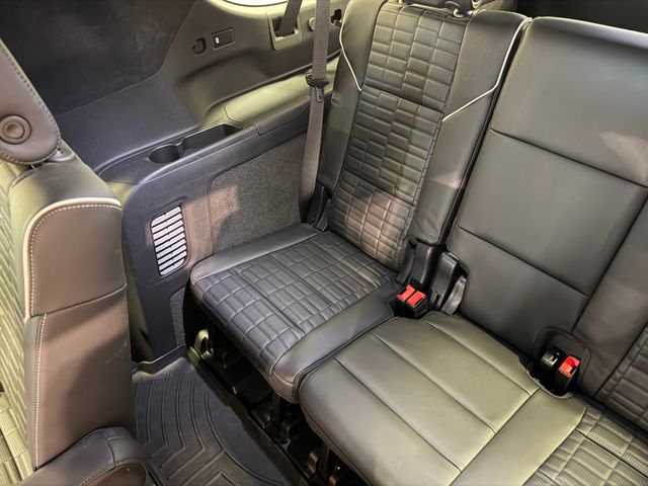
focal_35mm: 24
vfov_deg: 56.8
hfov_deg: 71.6
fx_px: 449
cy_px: 243
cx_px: 324
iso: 1250
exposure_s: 1/11
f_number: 1.78
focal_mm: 6.76
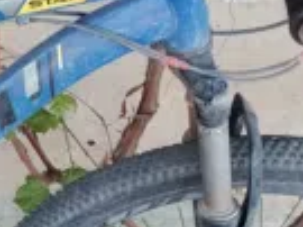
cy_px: 119
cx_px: -166
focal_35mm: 114
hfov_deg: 15.7
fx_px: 997
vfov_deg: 13.0
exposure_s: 1/100
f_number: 1.75
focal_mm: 5.25
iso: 181
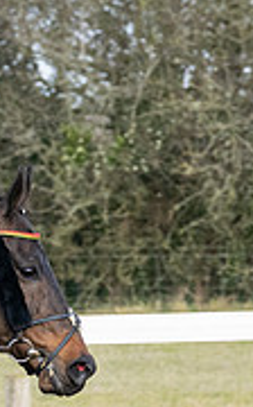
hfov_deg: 2.0
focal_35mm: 669
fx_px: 7404
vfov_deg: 3.1
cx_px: -139
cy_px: 519
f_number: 5
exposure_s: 1/800
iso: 400
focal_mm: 91
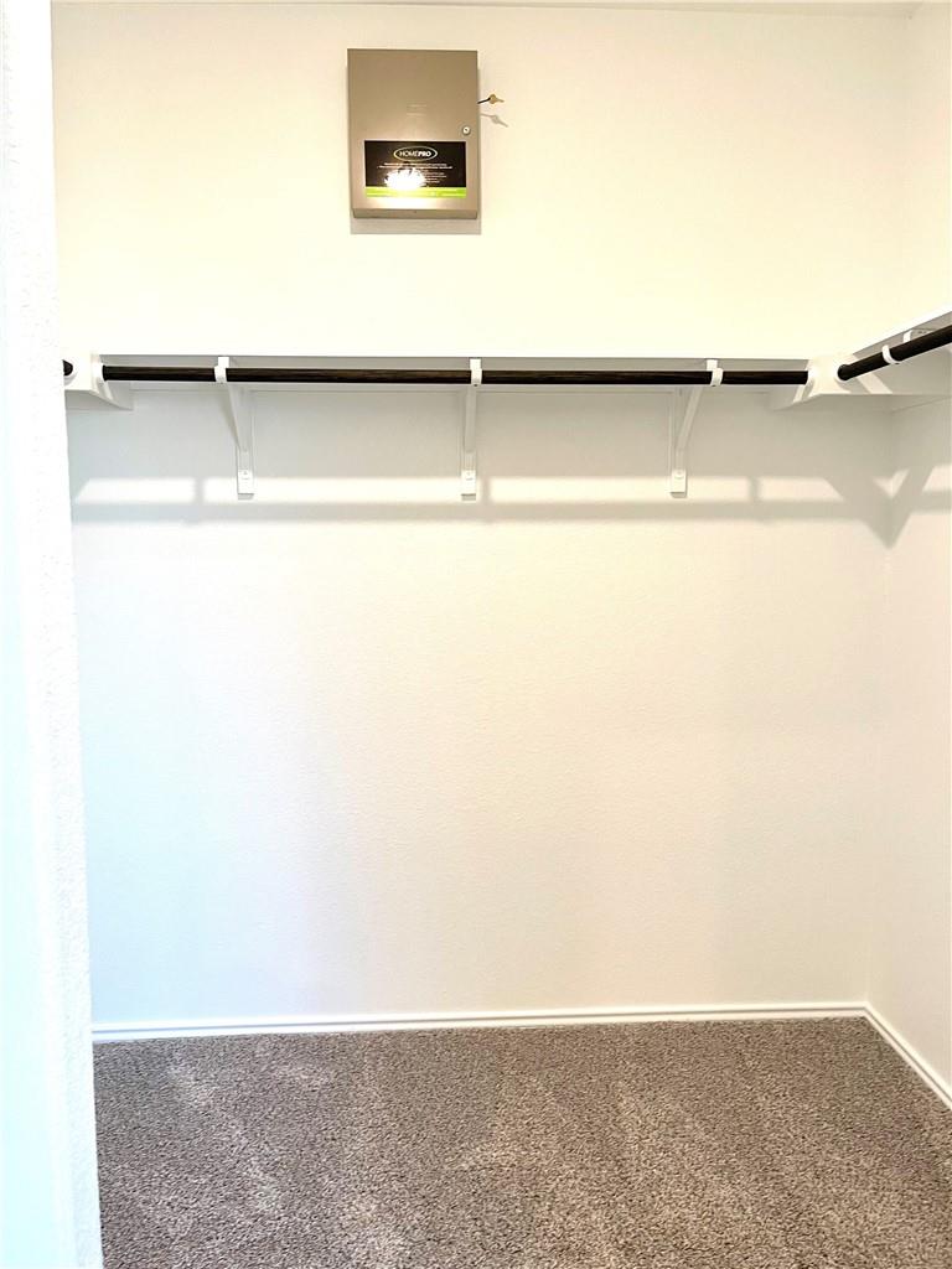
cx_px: 476
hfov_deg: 53.1
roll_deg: +0.4
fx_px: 953
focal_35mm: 26
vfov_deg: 67.3
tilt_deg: -8.3
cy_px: 634
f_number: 1.6
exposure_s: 1/60
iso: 80
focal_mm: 5.1
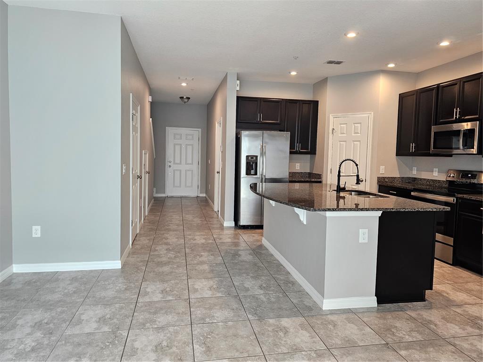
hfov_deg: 73.9
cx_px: 242
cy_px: 181
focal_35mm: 23
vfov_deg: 58.9
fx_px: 321
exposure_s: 1/120
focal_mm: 6.3
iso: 200
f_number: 1.7
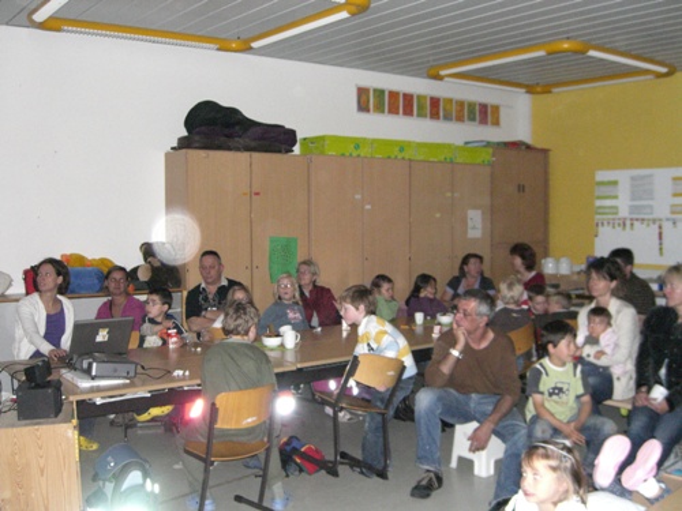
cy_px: 256
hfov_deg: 49.0
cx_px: 341
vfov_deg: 37.7
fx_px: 749
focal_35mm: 38
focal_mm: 7.9
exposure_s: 1/250
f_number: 2.8
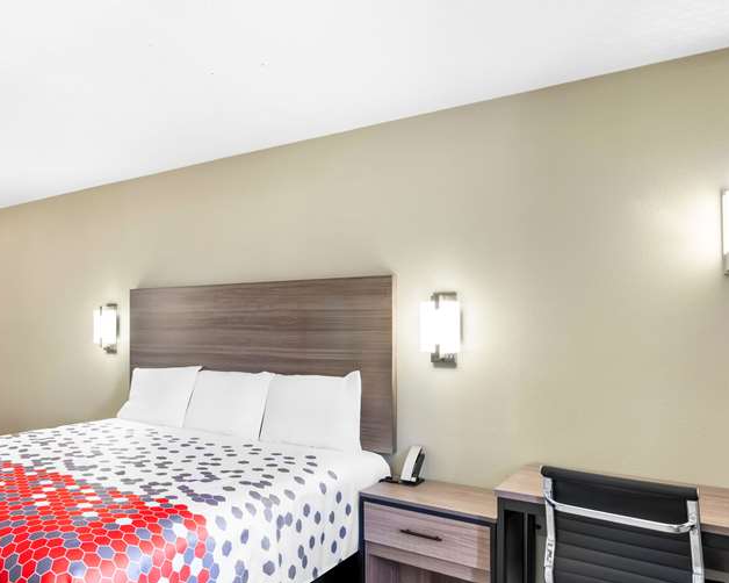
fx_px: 577
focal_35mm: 27
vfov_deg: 53.2
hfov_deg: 63.1
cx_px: 250
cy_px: 350
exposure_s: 1.3
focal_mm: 17.5
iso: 100
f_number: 8
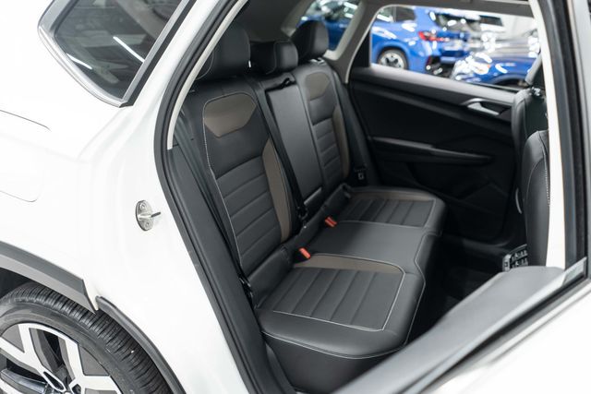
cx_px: 296
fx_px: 460
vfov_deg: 46.4
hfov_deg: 65.5
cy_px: 197
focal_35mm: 28
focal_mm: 28
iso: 800
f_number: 3.2
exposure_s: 1/40
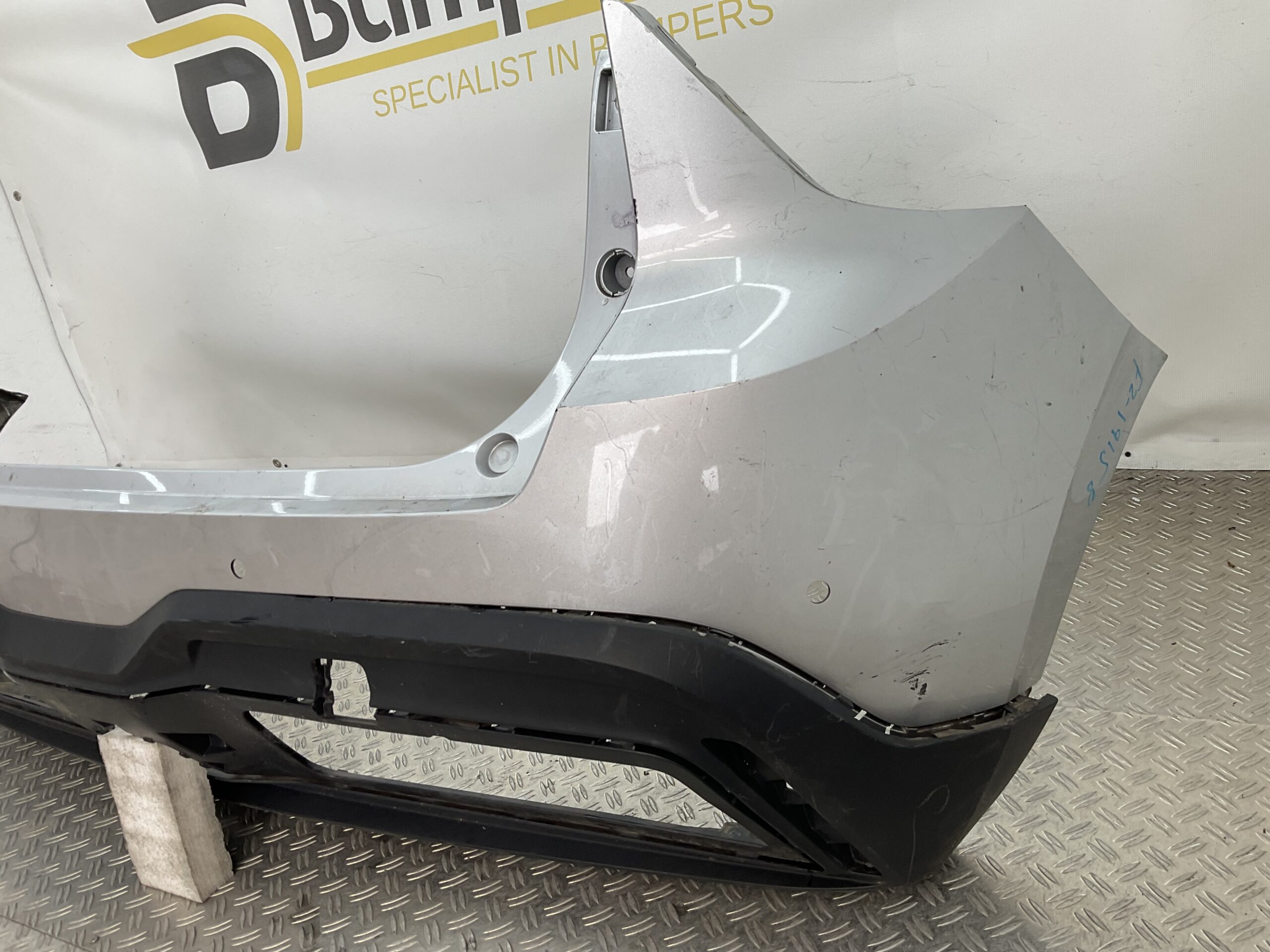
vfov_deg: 48.2
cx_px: 635
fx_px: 1064
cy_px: 476
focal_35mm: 29
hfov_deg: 61.7
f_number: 1.8
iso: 16
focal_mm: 3
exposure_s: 1/131
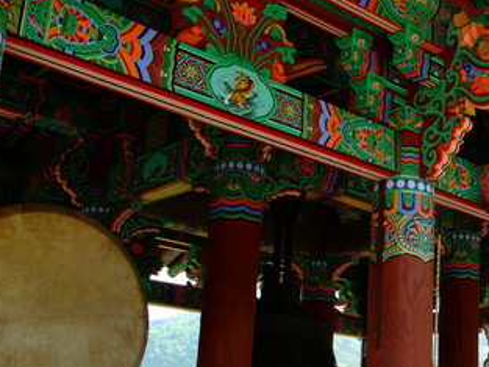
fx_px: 820
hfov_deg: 30.7
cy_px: 230
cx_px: 498
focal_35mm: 58
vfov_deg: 25.2
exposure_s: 1/125
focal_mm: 18
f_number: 6.7
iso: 200
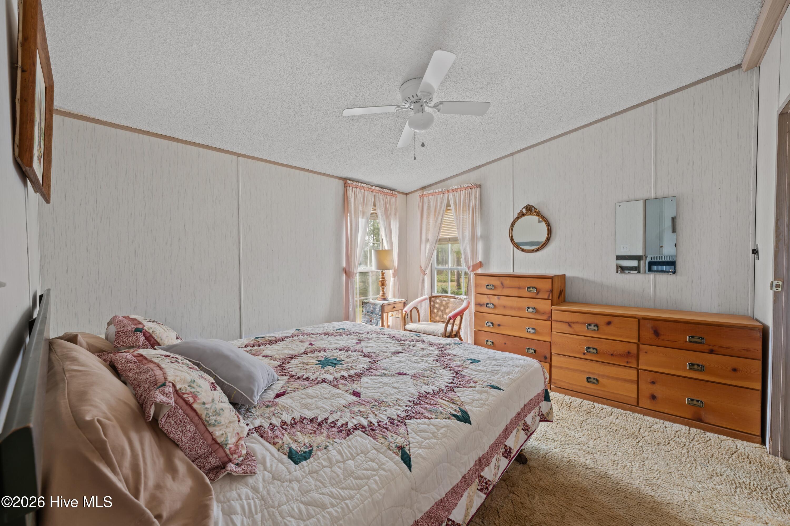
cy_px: 263
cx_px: 395
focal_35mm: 14
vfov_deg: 81.2
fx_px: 307
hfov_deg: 104.3
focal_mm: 14
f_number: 9
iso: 100
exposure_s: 1/2
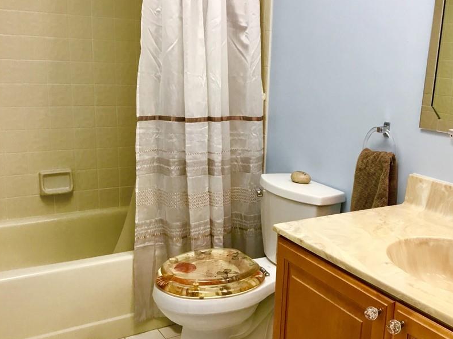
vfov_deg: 35.9
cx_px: 285
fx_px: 523
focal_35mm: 40
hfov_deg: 46.4
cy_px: 188
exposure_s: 1/30
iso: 64
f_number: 2.4
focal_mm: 3.3
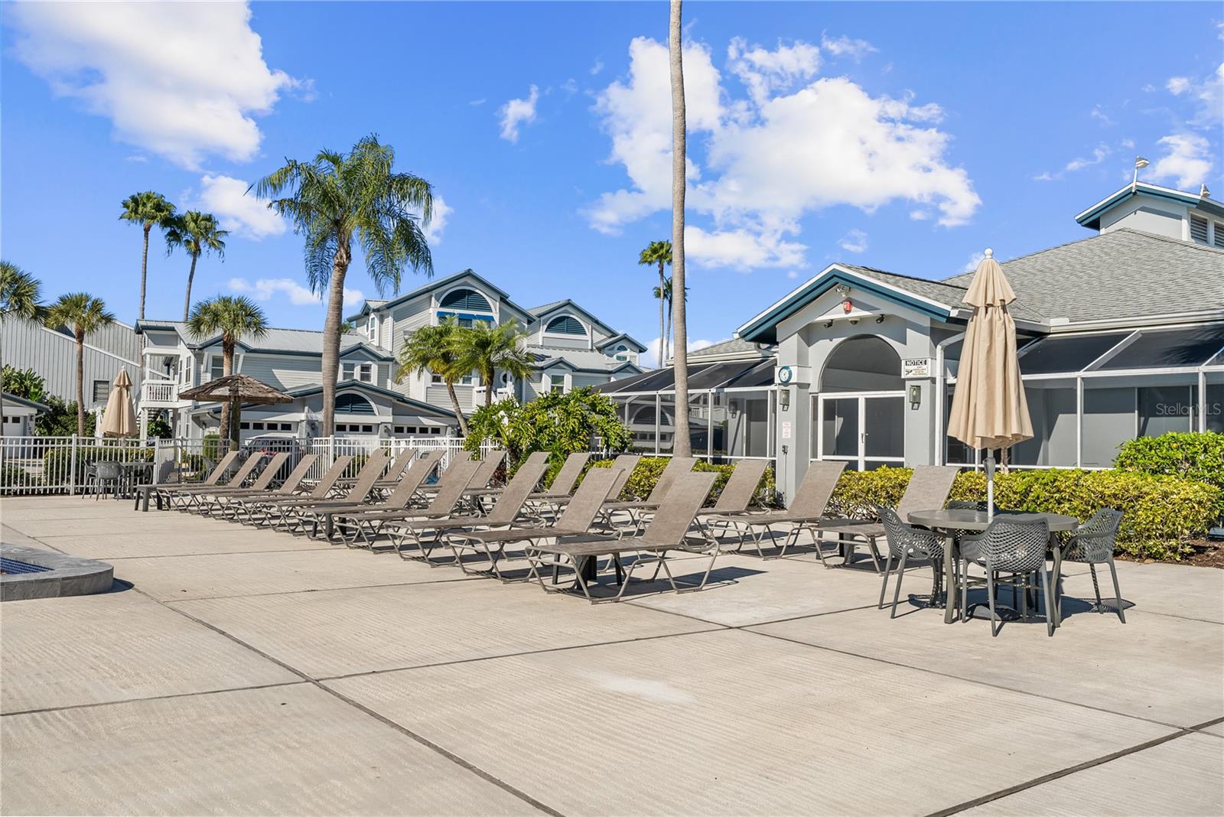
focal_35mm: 30
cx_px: 612
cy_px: 408
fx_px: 1020
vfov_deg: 43.6
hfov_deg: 61.9
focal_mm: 30
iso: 400
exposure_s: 1/500
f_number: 9
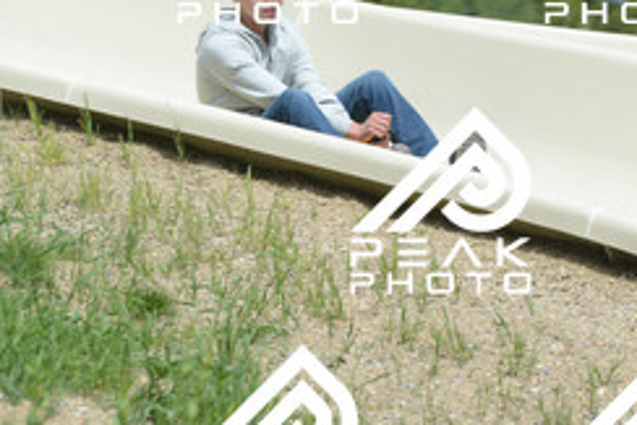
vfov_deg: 4.3
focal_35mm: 320
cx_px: 452
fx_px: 5665
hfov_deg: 6.4
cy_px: 184
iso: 220
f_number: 6.3
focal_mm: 195
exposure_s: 1/640
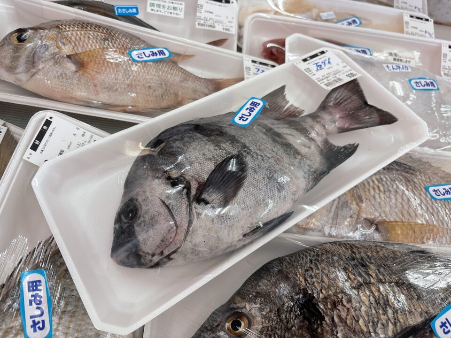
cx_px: 226
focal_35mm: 26
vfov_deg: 53.1
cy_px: 169
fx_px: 339
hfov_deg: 67.3
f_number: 1.6
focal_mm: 5.96
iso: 80
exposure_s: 1/120
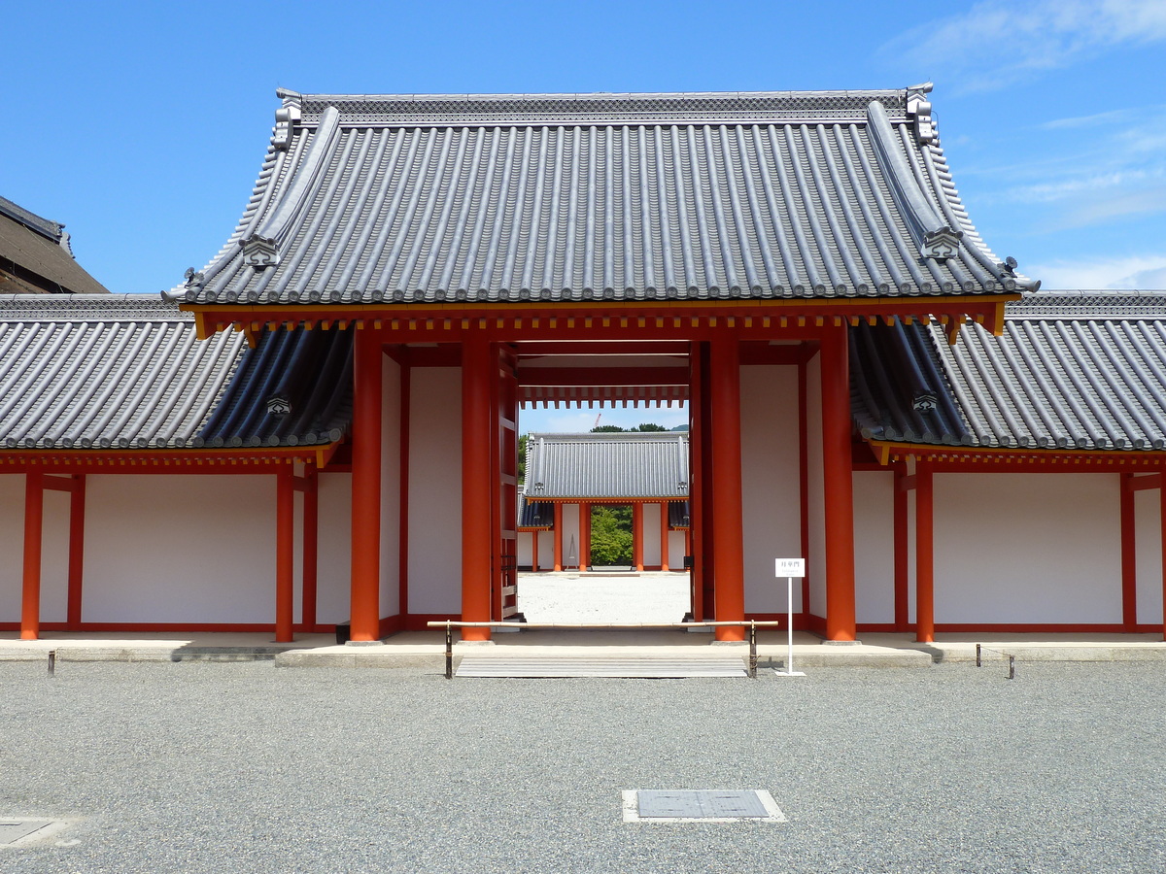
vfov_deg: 34.3
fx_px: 1415
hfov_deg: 44.8
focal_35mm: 42
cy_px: 437
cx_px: 583
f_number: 4.5
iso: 80
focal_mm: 6.9
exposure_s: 1/400
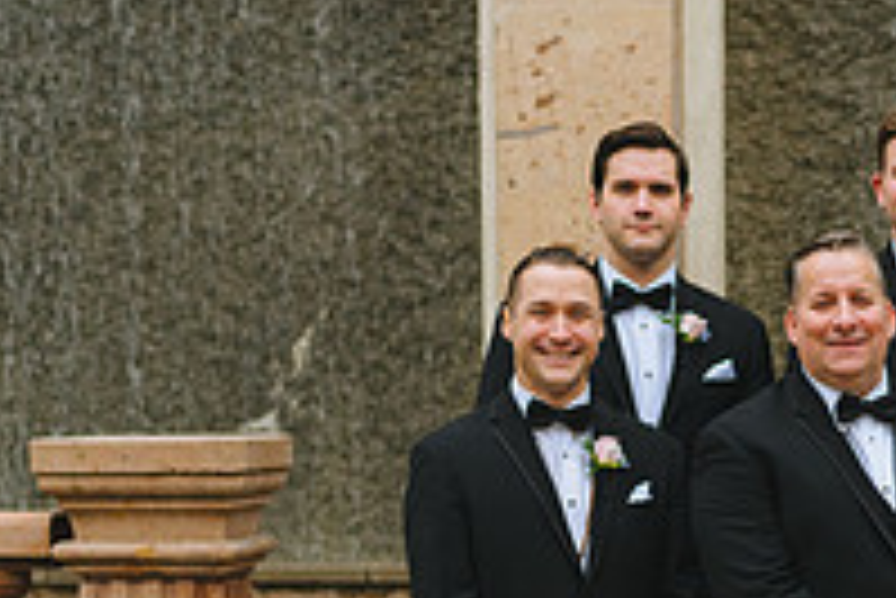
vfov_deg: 9.3
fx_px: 3636
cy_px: 641
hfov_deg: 13.5
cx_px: 1191
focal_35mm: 146
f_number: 2.8
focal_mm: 50
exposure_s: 1/2000
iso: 400
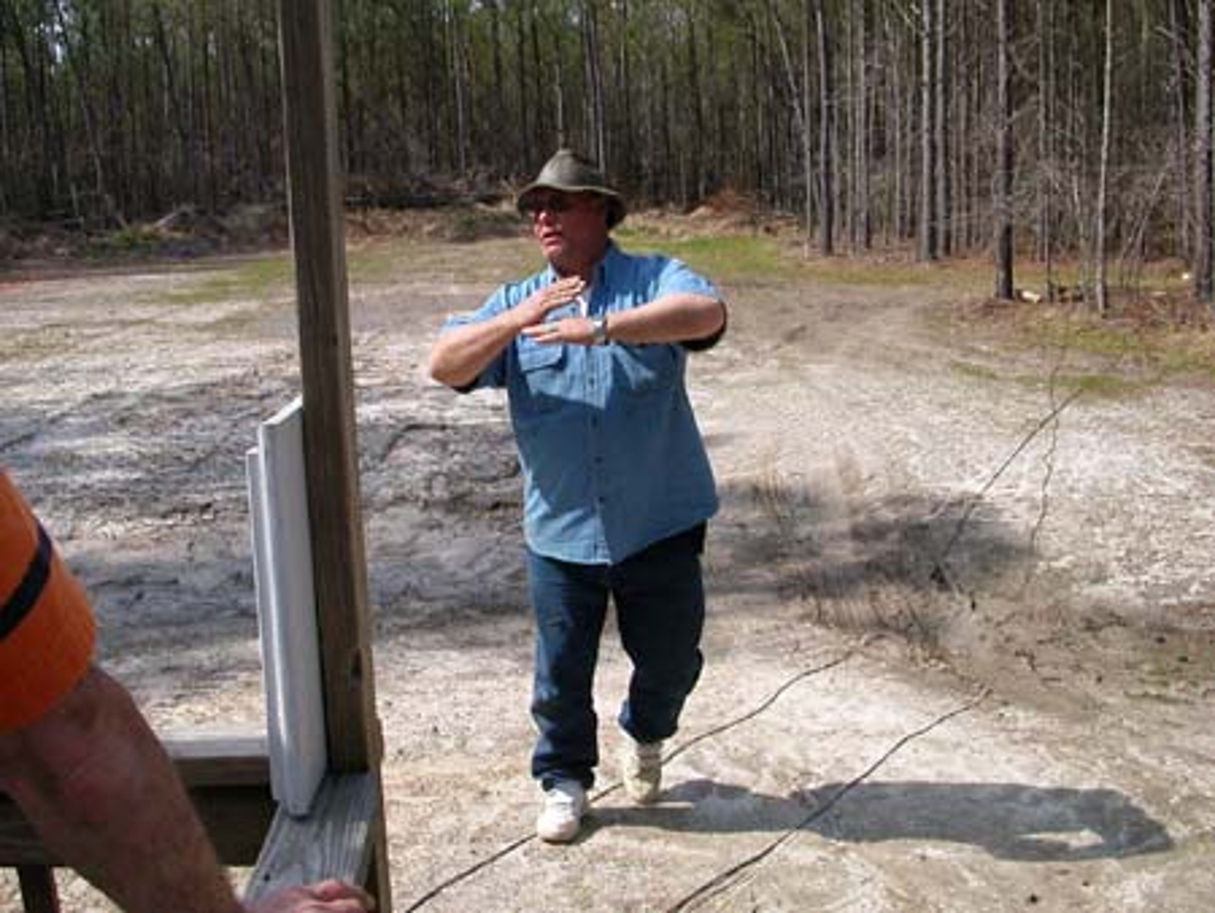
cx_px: 608
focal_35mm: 37
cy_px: 456
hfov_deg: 50.1
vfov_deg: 38.7
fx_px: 1299
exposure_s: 1/474
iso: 100
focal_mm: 5.6
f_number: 4.5
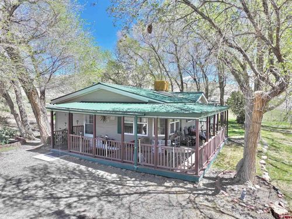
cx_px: 146
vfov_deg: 56.8
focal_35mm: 24
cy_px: 110
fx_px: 202
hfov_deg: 71.6
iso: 140
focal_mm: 12.29
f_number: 2.8
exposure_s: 1/800
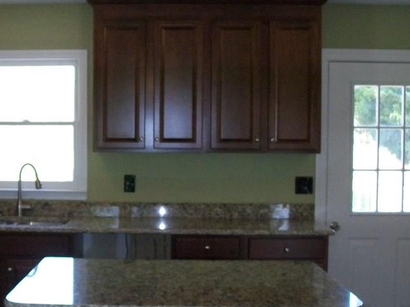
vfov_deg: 25.6
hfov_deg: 33.1
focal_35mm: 57
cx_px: 102
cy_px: 166
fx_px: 675
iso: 160
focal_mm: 6
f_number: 2.7
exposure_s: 1/60
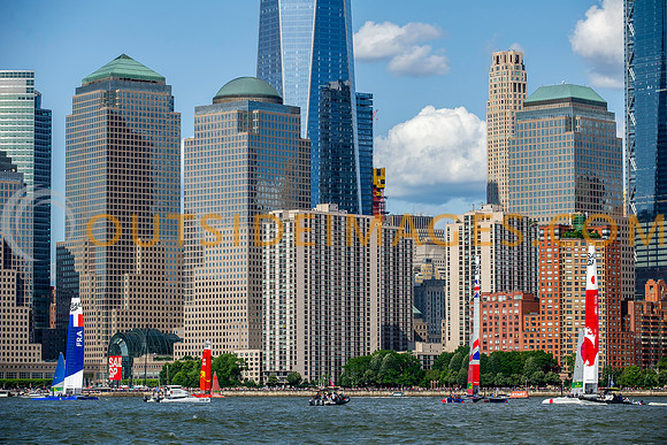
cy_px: 222
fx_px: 2249
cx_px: 334
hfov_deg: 16.9
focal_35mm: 121
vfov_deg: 11.3
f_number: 5.6
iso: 400
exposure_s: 1/2000
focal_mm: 120
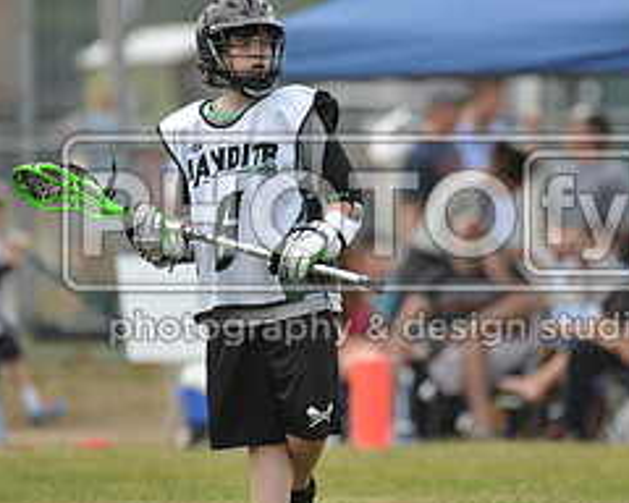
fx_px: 16885
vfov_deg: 1.7
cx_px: 375
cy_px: 231
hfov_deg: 2.1
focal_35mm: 907
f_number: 4
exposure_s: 1/2000
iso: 800
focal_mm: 400
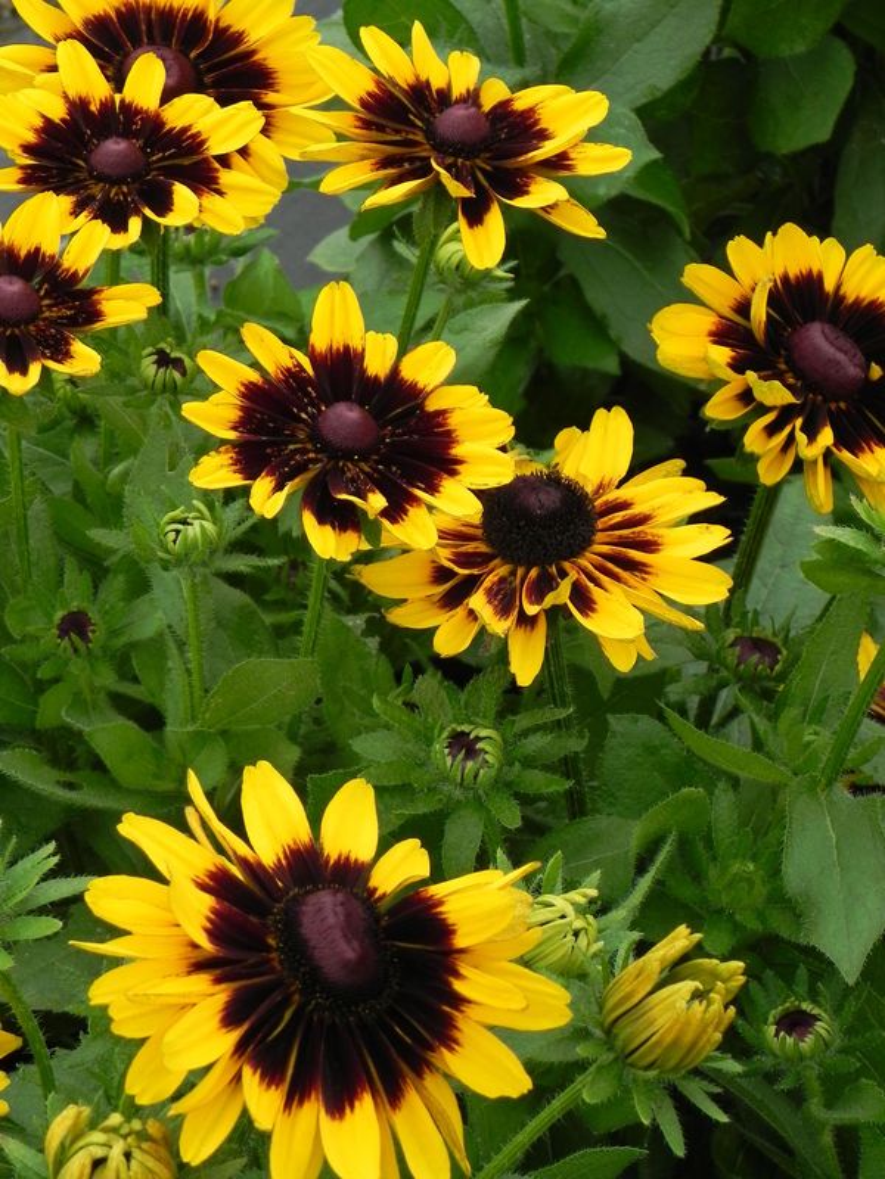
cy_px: 590
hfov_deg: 14.1
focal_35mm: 105
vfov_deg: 18.7
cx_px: 442
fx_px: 3579
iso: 160
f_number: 4.5
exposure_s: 1/320
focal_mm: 18.8
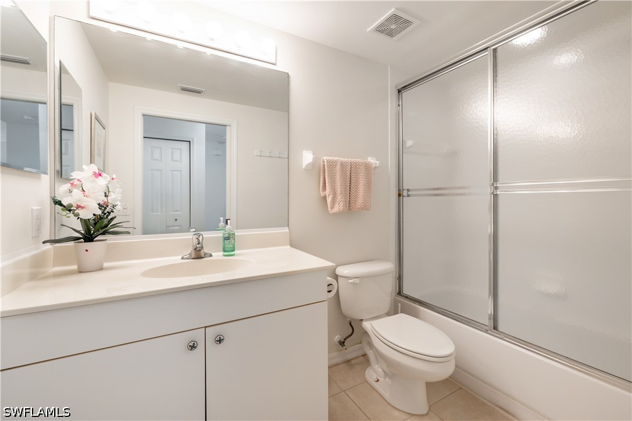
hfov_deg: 104.3
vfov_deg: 81.1
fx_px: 246
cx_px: 316
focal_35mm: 14
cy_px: 210
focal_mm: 14
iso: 125
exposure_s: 1/2.5
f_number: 11
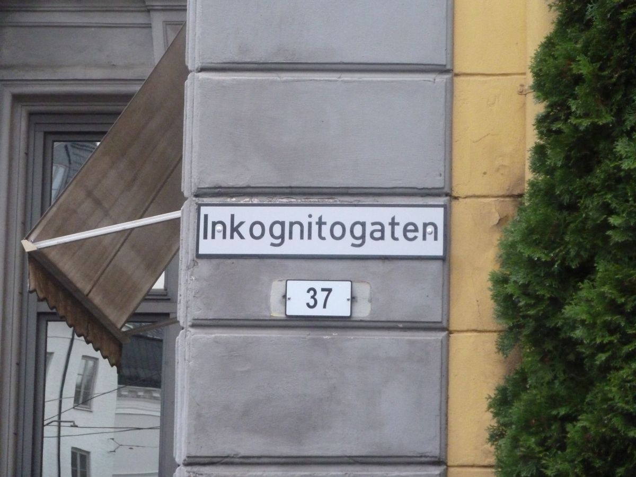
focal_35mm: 169
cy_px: 238
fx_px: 3105
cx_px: 318
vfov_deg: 8.8
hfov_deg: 11.7
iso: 800
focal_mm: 27.8
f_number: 4.5
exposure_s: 1/60
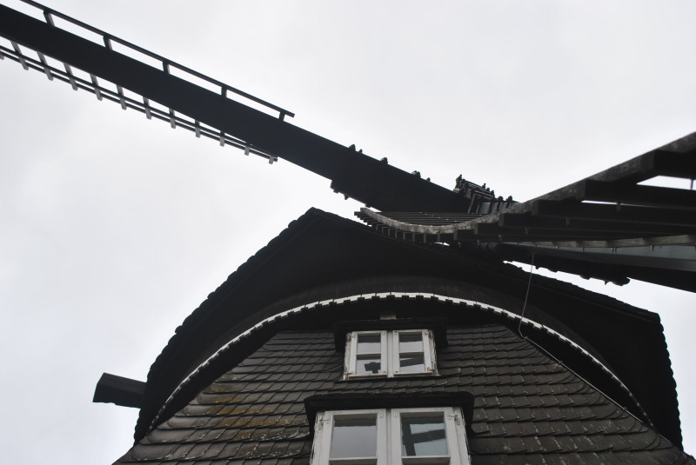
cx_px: 348
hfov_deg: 41.1
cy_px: 232
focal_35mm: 48
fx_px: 929
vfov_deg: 28.1
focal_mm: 32
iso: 100
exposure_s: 1/160
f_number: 6.3
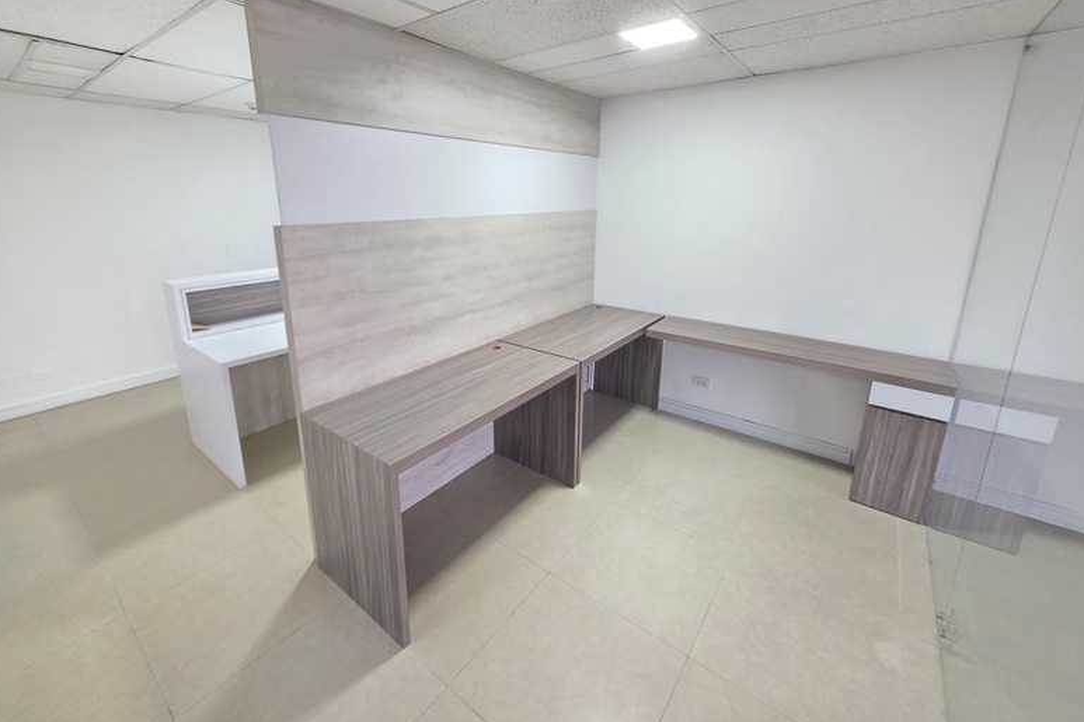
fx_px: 421
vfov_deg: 80.8
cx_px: 529
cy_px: 317
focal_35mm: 14
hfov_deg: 104.2
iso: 800
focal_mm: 2.2
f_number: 1.9
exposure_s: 1/60
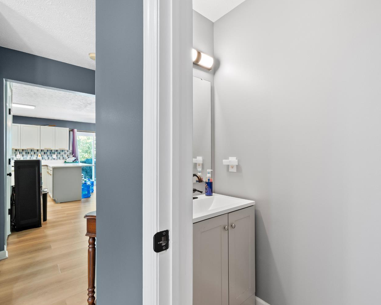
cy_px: 152
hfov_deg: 89.4
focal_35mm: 17
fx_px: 192
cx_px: 209
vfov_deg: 77.0
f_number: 7.1
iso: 400
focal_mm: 10
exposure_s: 1/2
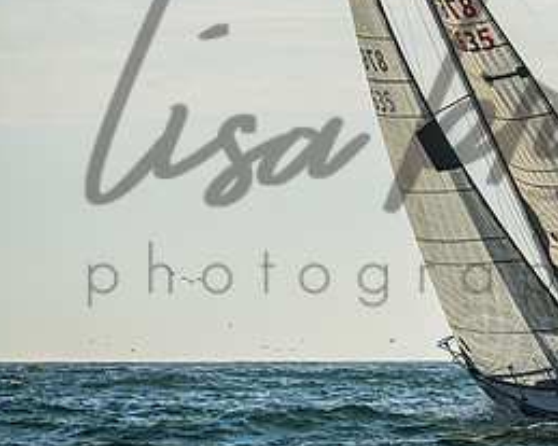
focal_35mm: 470
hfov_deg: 4.1
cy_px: 113
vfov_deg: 3.3
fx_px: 7759
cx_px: 567
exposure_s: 1/6400
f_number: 5.6
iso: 400
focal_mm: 210
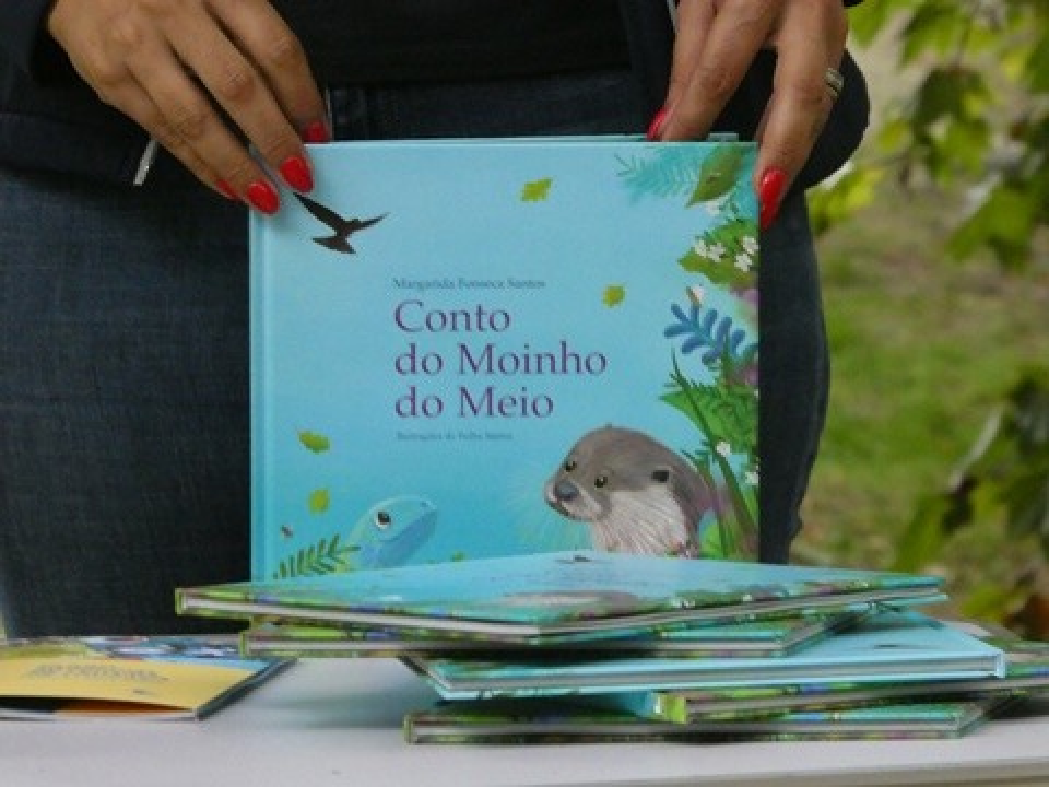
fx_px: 8031
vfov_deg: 5.6
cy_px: 394
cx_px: 524
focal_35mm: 265
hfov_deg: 7.5
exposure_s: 1/100
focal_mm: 47.5
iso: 1250
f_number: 5.6
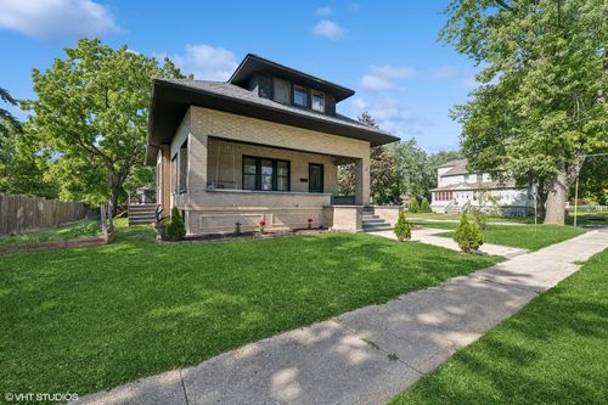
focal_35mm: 14
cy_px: 202
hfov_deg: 104.3
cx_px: 304
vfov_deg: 81.2
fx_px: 236
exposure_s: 1/160
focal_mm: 14
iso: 200
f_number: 8
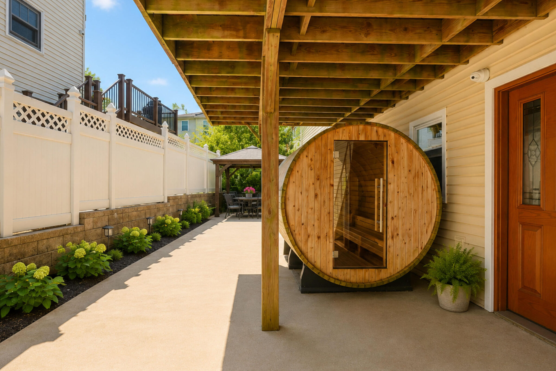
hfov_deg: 82.1
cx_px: 258
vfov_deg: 60.4
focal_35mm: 21
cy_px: 184
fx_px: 319
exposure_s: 1/125
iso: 100
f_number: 5.6
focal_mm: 16.5
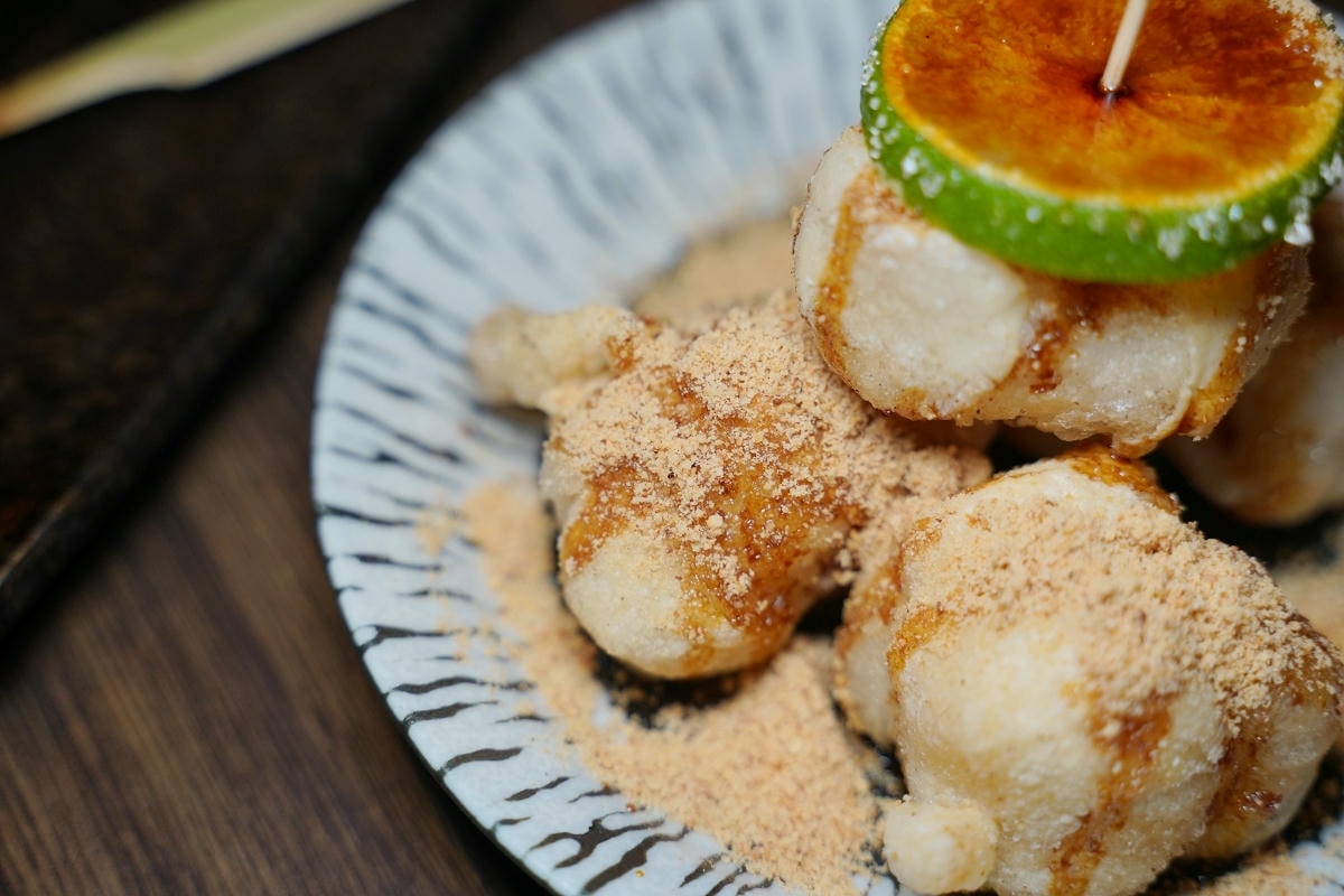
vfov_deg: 18.2
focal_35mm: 75
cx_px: 672
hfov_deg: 27.0
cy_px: 448
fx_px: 2800
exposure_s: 1/80
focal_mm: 75
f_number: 4
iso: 160
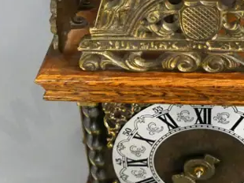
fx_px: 606
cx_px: 216
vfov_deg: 16.5
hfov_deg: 22.3
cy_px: -27
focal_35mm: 86
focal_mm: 13
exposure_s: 1/125
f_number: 3.5
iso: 3200
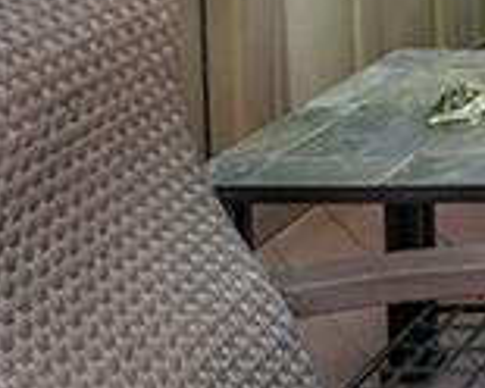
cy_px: -336
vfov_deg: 15.0
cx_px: 1114
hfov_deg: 15.0
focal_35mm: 87
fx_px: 1249
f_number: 8
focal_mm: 14
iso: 320
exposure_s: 1/13
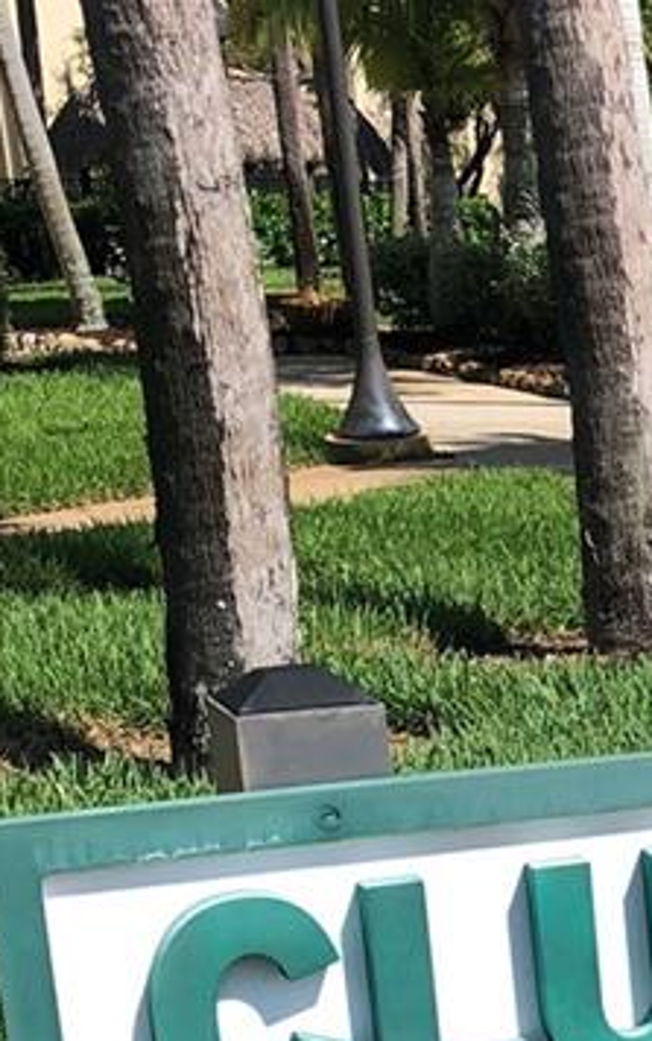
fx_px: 2838
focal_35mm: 100
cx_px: 1161
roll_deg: +0.8
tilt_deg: -17.2
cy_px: 1143
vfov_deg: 19.9
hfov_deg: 12.1
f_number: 1.8
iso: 20
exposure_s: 1/1869
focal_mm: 4
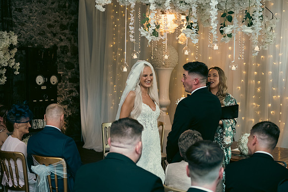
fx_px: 416
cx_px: 144
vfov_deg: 26.0
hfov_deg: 38.2
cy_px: 96
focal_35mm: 52
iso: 1250
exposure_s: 1/160
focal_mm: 52
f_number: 3.5
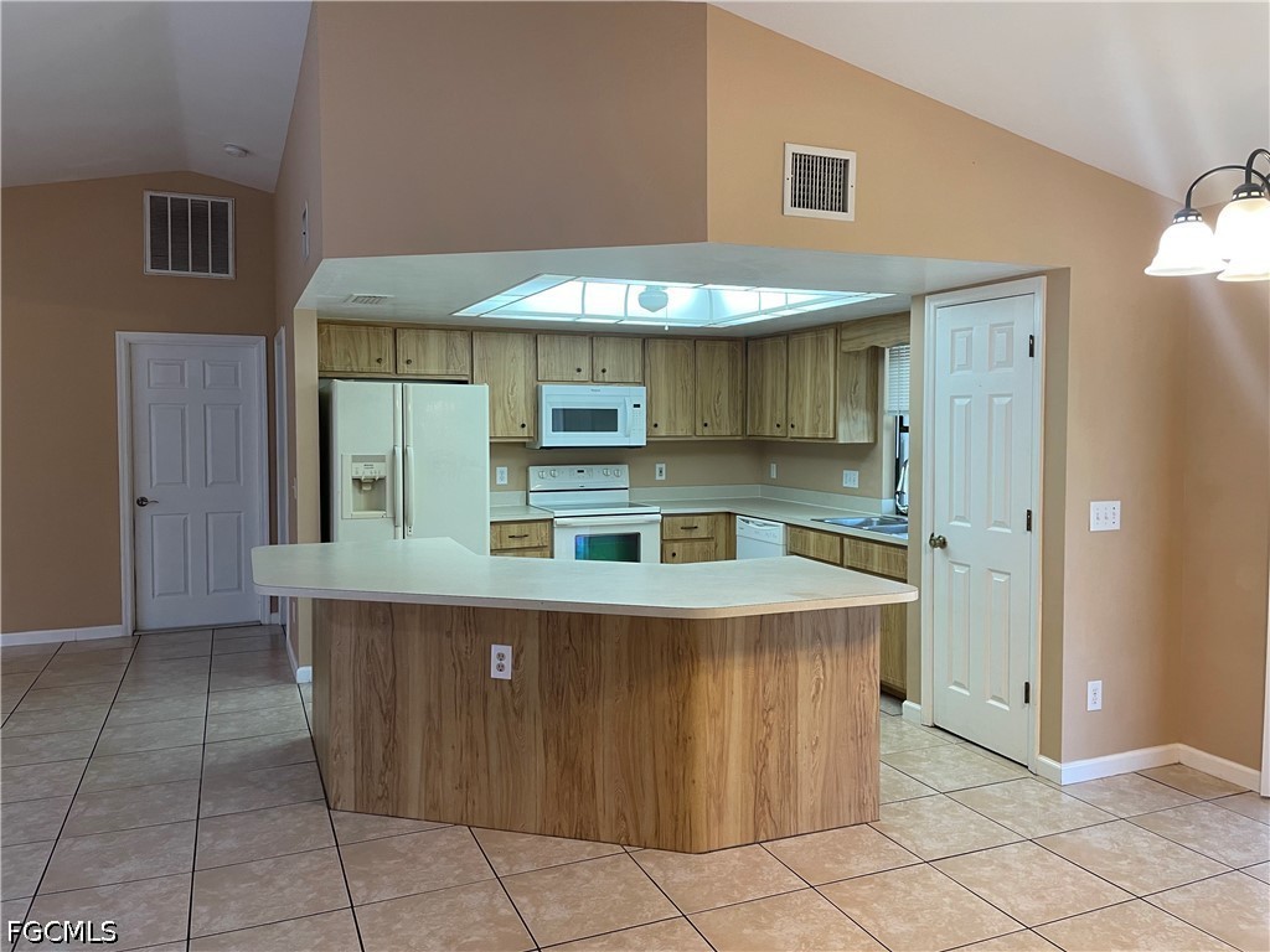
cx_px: 635
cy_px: 476
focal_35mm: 26
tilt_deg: -2.2
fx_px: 954
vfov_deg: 53.1
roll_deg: +0.3
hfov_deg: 67.3
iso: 80
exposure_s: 1/60
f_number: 1.6
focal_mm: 4.2
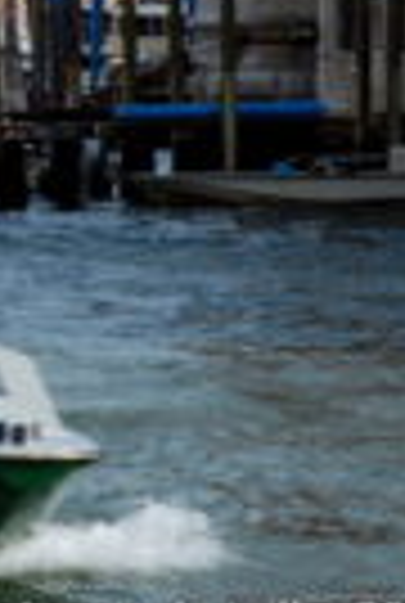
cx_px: -612
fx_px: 5254
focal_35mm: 313
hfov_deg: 4.3
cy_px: -70
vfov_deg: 6.5
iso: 100
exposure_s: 1/60
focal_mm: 56
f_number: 16
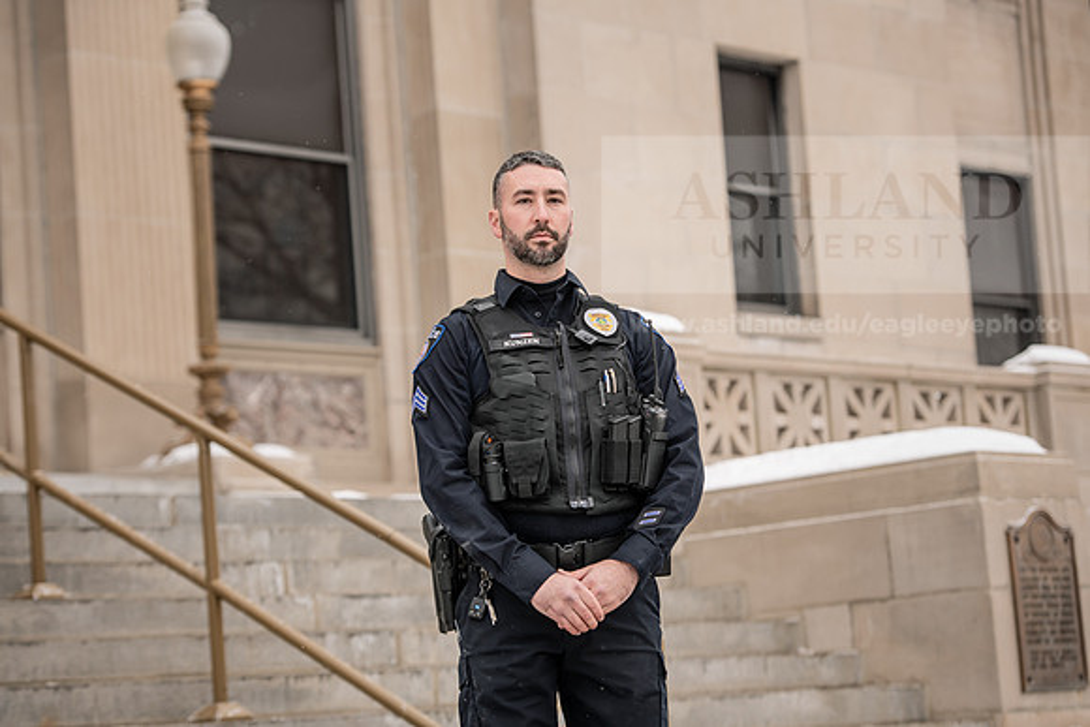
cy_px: 364
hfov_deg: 20.0
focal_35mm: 102
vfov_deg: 13.4
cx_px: 545
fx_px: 3089
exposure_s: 1/500
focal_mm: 102
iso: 125
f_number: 4
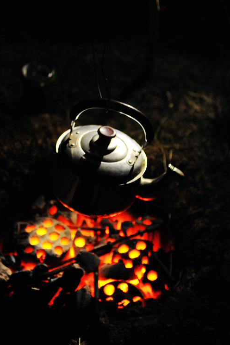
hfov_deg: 14.5
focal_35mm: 94
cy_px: 133
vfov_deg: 21.6
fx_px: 900
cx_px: 85
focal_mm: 70
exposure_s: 1/125
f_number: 2.8
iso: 3200
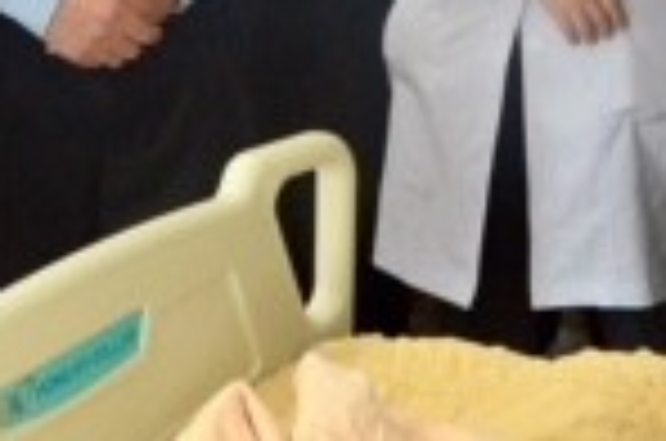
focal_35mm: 143
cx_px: 382
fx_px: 2640
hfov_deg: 14.4
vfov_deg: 9.3
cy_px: -243
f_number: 6.3
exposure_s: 1/100
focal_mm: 22
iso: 3200
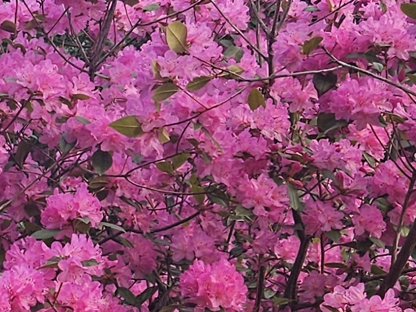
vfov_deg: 10.9
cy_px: 215
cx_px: -330
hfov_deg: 13.1
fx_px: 1634
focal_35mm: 136
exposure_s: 1/180
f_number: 1.8
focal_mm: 5.4
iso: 32
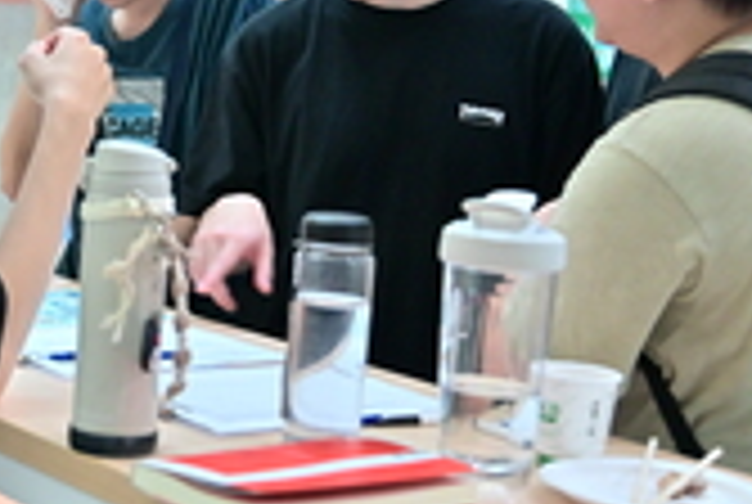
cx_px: 171
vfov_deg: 17.3
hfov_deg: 25.3
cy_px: 155
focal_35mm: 79
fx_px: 1653
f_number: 2.8
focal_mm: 33
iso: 3200
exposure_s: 1/100
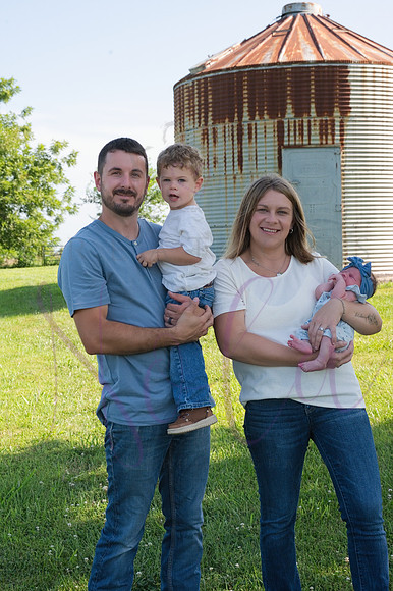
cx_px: 196
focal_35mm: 57
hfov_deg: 23.8
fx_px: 934
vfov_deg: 35.1
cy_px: 296
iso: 400
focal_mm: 57
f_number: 10
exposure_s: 1/320
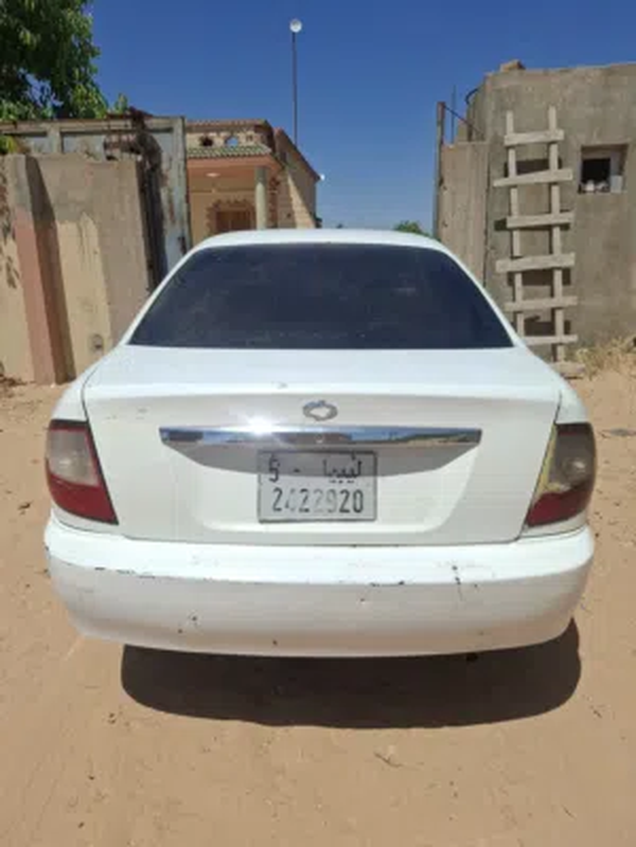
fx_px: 563
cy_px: 424
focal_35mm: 23
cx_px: 318
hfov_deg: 58.9
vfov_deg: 73.9
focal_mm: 5.54
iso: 50
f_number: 1.8
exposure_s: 1/4274
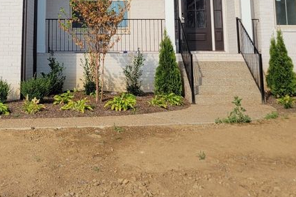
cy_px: -44
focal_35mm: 65
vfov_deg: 19.6
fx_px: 534
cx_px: 69
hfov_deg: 30.4
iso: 40
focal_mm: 5.4
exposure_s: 1/2456
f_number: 1.8
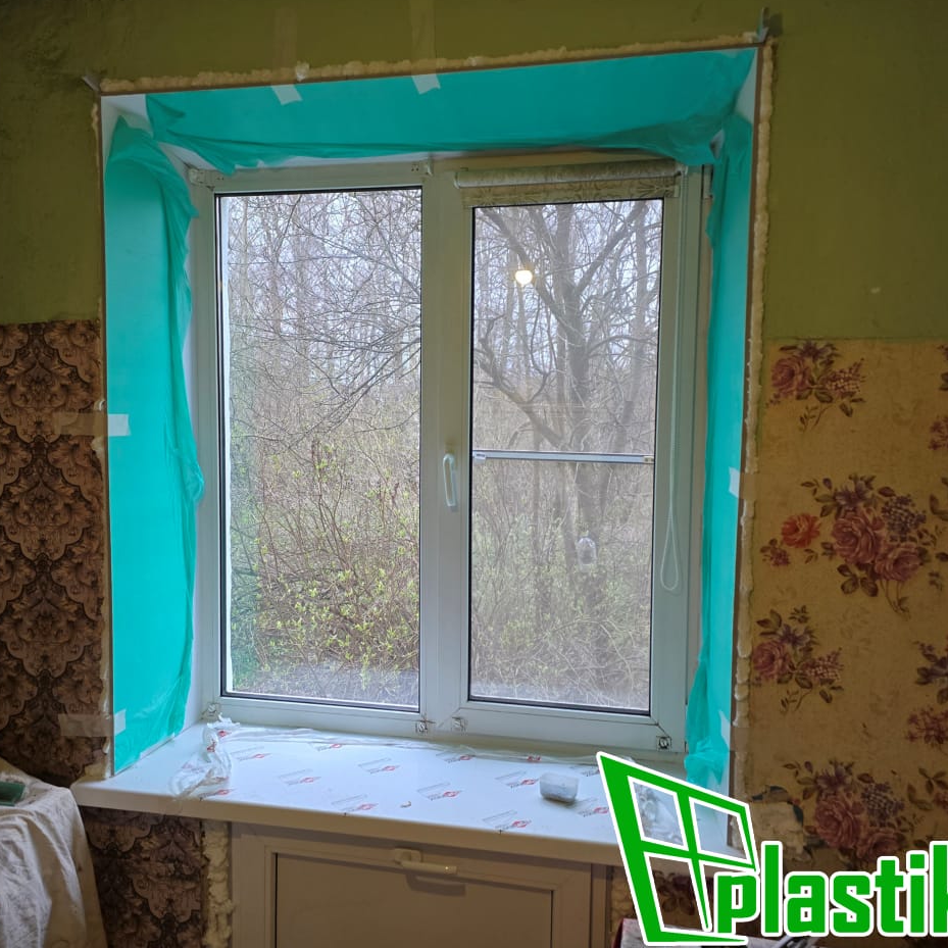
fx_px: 868
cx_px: 428
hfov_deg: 57.2
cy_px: 466
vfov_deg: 57.3
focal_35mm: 28
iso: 320
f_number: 1.7
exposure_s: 1/100
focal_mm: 6.3
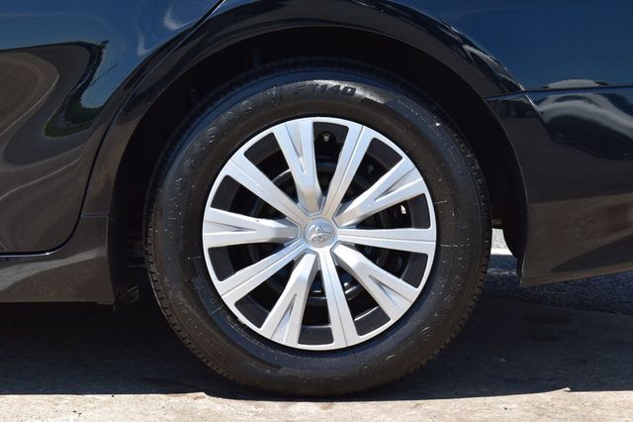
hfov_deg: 24.6
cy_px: 211
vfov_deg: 16.5
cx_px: 316
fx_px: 1450
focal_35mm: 82
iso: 400
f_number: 10
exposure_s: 1/250
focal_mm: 55
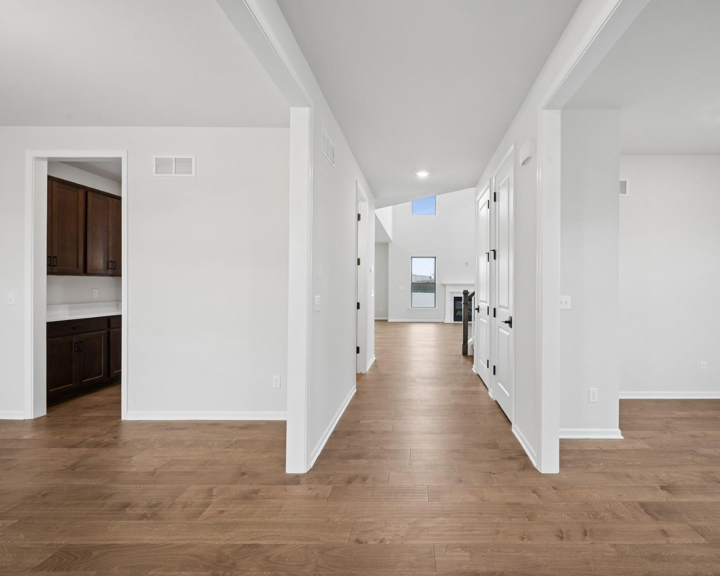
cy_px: 286
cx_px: 418
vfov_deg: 80.4
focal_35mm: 16
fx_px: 341
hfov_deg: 92.3
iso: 100
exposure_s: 1/1.25
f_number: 9
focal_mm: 14
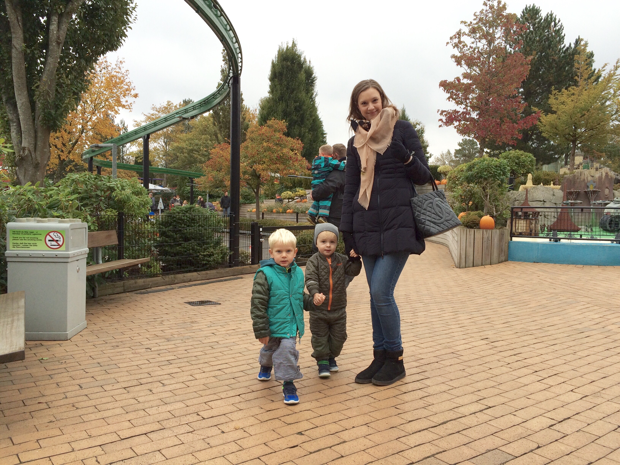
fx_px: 519
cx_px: 310
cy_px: 232
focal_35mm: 29
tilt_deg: -4.6
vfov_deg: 48.2
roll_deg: -1.5
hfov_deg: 61.7
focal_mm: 4.15
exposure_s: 1/217
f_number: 2.2
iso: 32
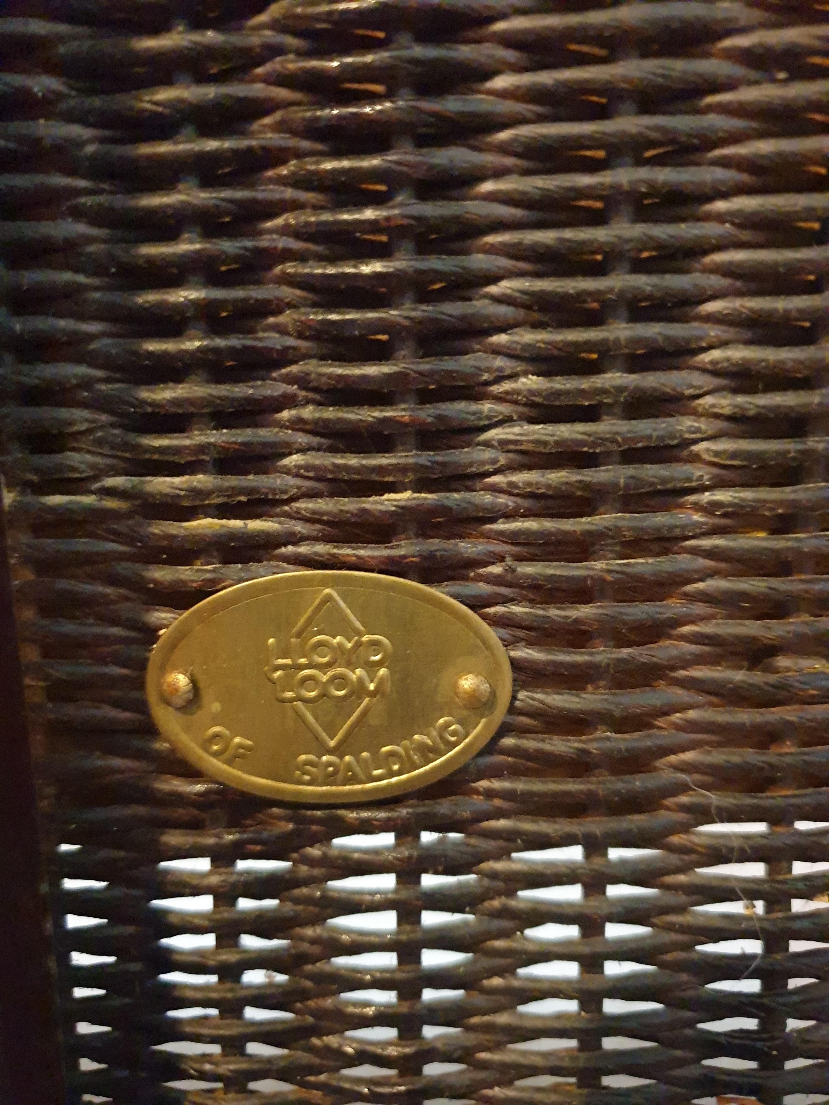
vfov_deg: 67.3
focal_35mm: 26
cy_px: 552
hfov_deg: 53.1
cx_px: 414
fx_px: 830
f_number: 1.5
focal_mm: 4.3
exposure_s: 1/8
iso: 800
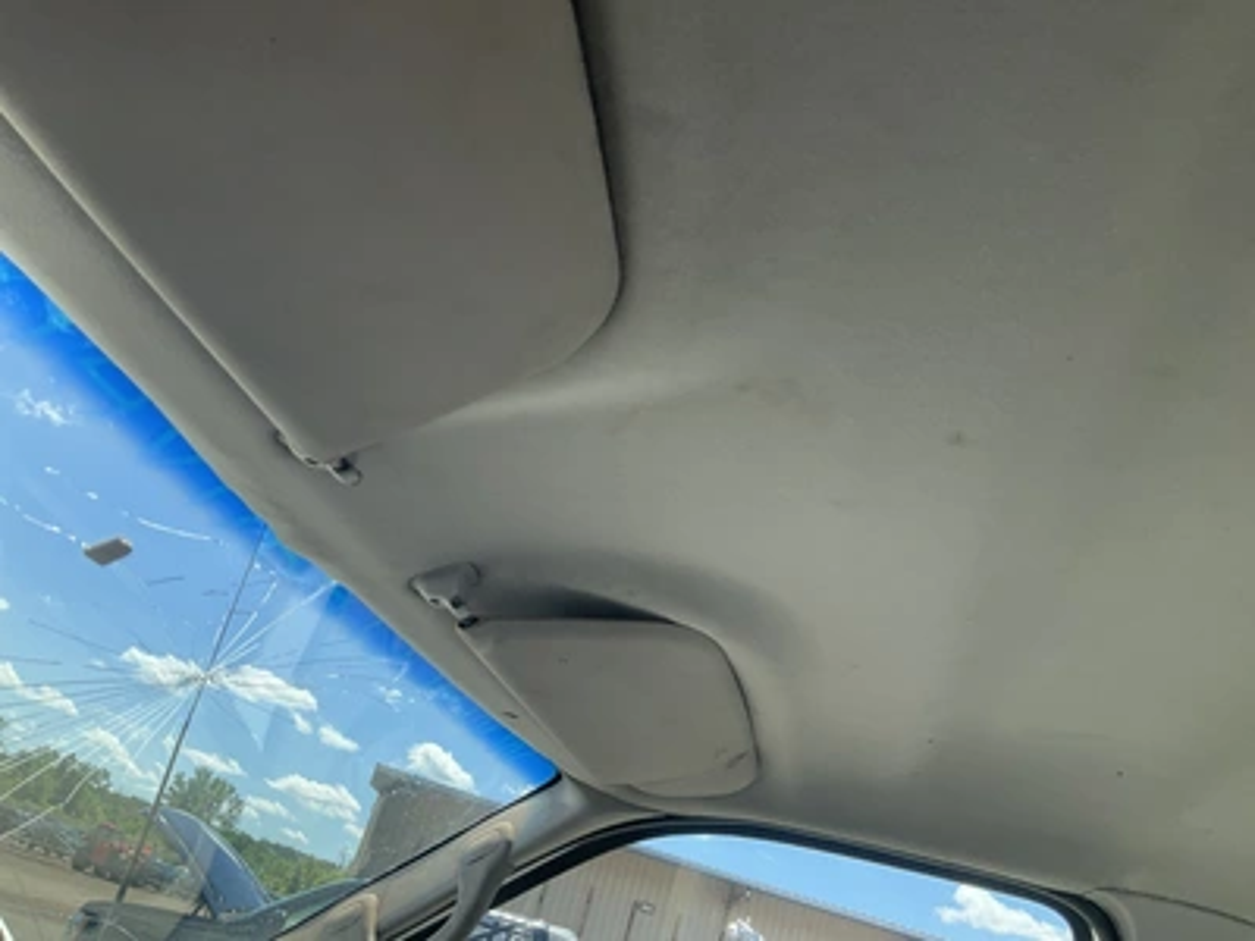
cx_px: 628
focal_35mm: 29
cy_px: 470
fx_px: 1051
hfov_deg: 61.7
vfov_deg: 48.2
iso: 25
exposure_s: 1/435
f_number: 1.8
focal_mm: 3
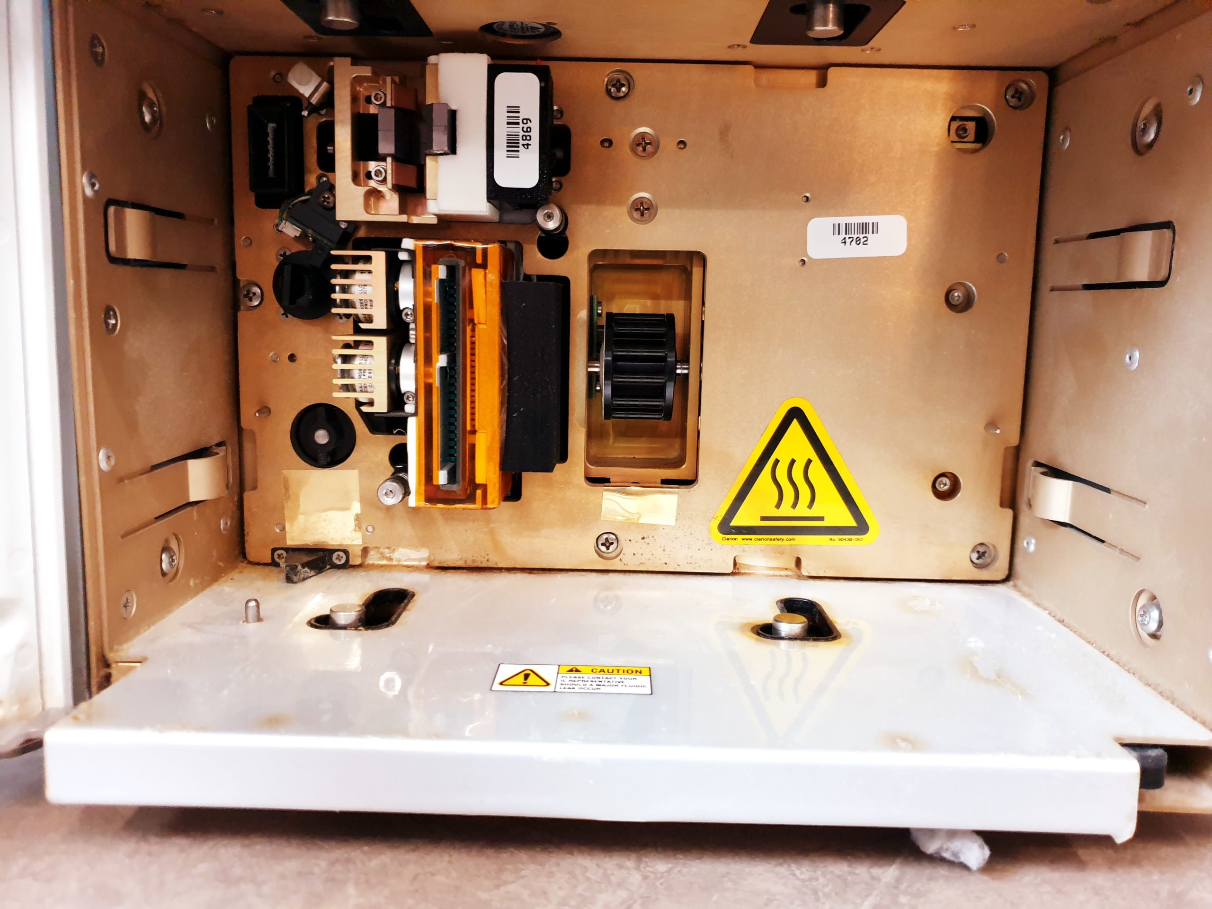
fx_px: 910
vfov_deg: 53.1
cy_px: 454
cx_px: 606
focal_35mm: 26
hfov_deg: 67.3
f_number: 1.5
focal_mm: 4.3
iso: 320
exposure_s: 1/33
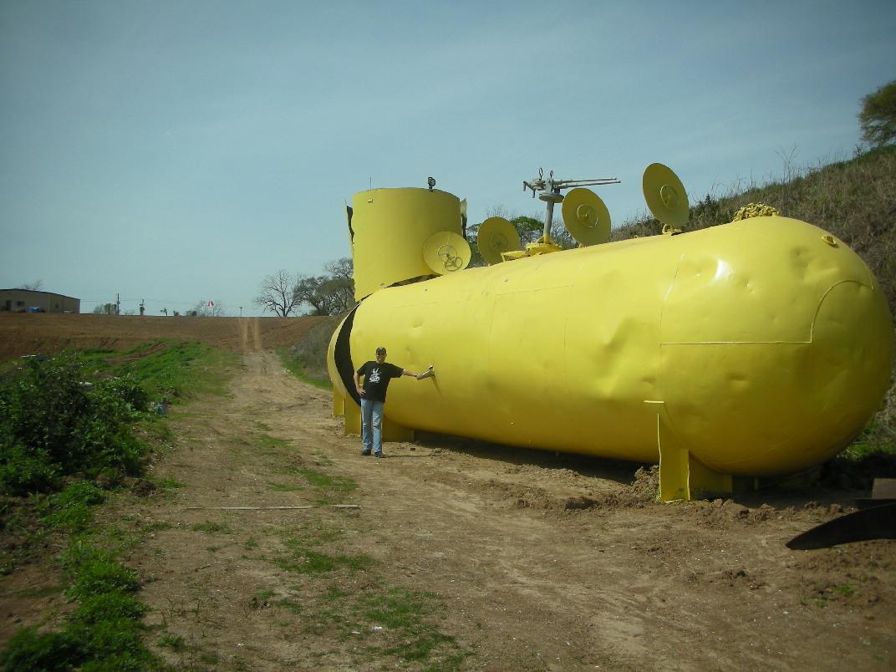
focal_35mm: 35
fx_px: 906
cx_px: 448
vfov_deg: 40.7
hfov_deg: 52.6
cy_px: 336
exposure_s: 1/186
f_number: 7.9
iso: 50
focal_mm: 5.8
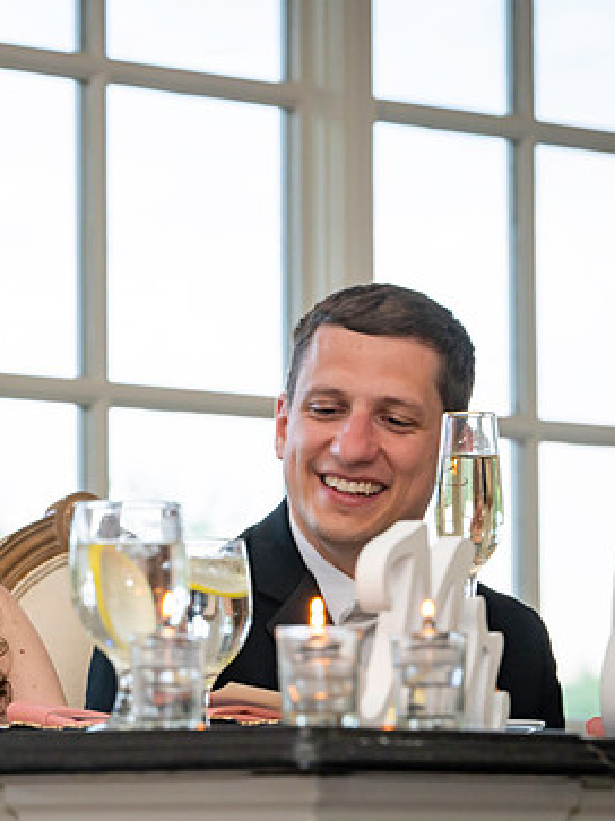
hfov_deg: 6.2
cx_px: 84
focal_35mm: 238
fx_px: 5641
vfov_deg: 8.3
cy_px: 421
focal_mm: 155
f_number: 8
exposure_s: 1/80
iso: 1000
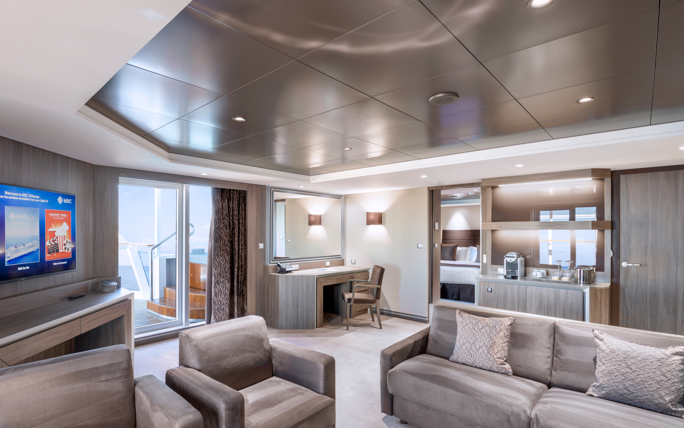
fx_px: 336
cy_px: 232
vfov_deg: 64.9
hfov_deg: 90.9
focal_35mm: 18
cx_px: 316
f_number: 11
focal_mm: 14
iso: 400
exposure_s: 1/4
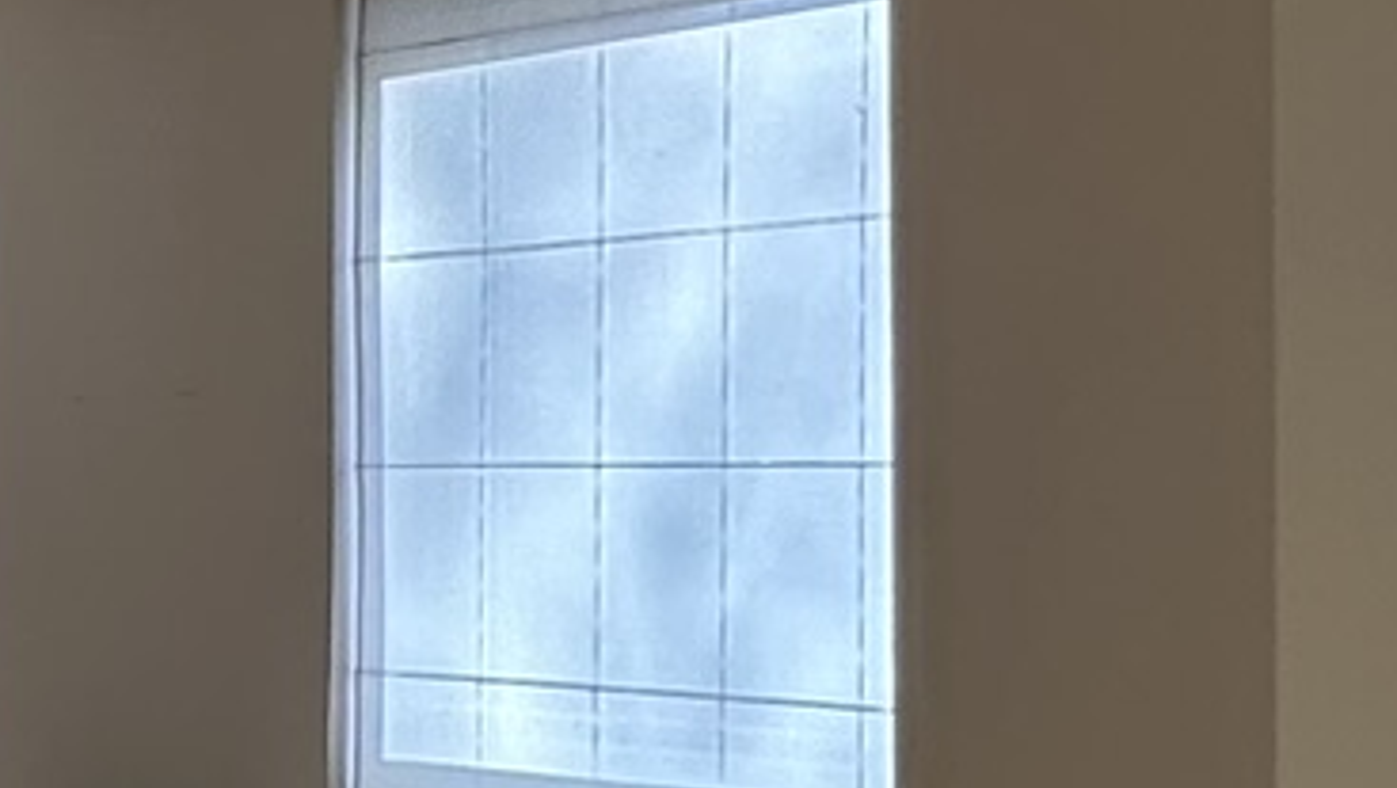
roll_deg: -0.3
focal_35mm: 85
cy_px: 487
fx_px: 3151
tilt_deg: +0.2
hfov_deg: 14.5
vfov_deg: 14.2
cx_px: -2048
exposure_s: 1/107
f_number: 2.2
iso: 40
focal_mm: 2.22
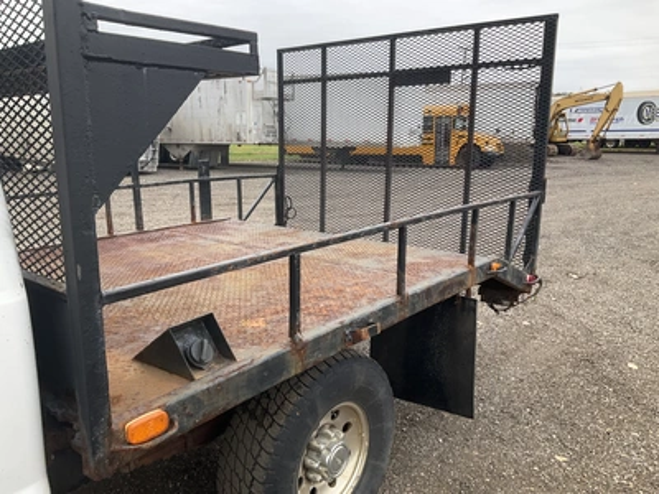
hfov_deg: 61.7
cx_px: 330
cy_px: 247
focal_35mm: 29
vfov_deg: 48.2
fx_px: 552
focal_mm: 3
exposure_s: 1/141
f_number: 1.8
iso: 20
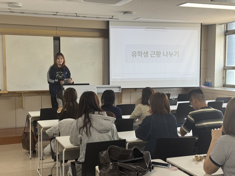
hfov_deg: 39.7
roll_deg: +0.2
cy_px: 88
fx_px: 326
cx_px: 118
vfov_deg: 30.3
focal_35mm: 48
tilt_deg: -3.9
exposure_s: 1/120
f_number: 1.78
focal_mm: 6.76
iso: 50
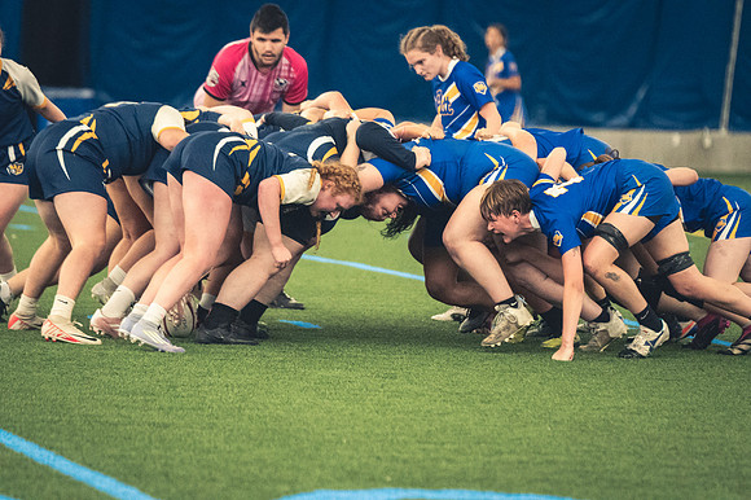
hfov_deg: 6.9
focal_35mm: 300
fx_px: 6255
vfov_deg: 4.6
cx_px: 376
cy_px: 250
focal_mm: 200
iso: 12800
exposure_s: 1/500
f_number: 2.8
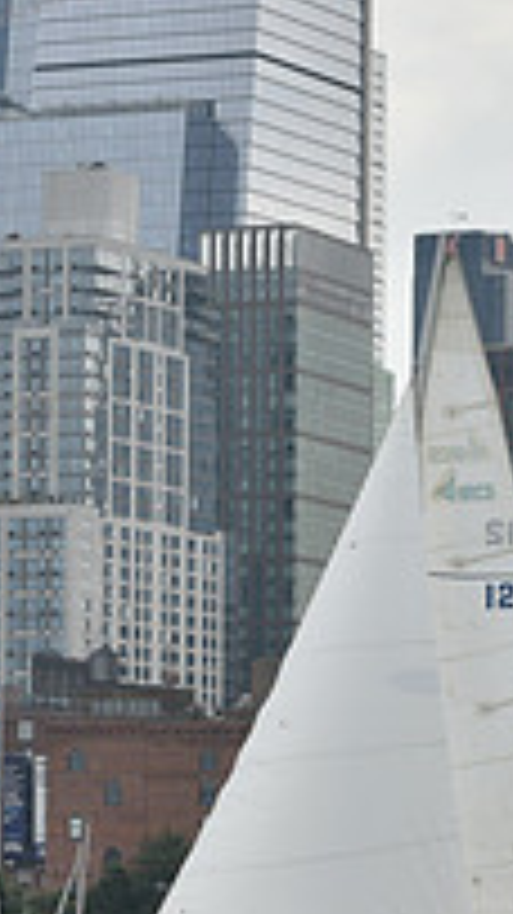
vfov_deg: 9.0
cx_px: 338
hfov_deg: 5.1
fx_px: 5811
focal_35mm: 240
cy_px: 633
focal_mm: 80
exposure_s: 1/1250
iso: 320
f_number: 8
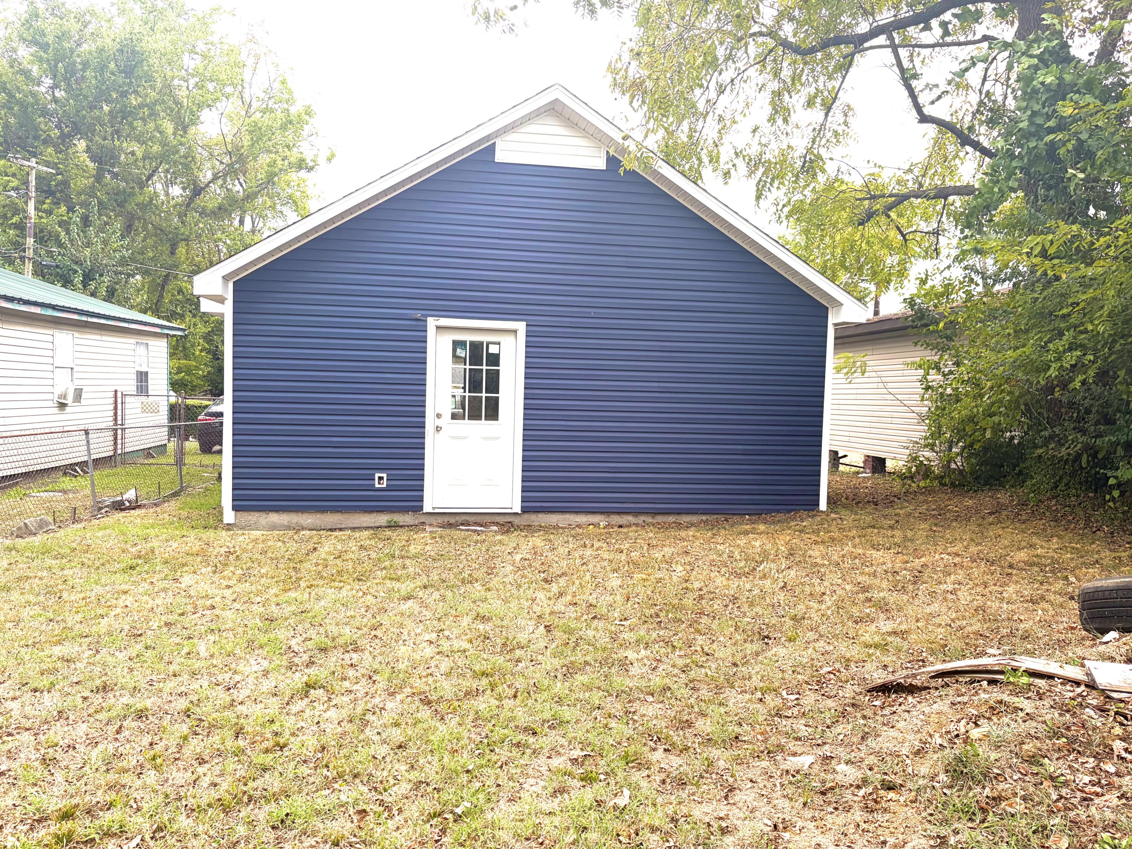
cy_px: 424
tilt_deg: -1.4
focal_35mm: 26
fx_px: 850
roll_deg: -0.9
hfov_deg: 67.3
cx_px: 566
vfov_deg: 53.1
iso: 64
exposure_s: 1/629
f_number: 1.6
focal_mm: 5.96
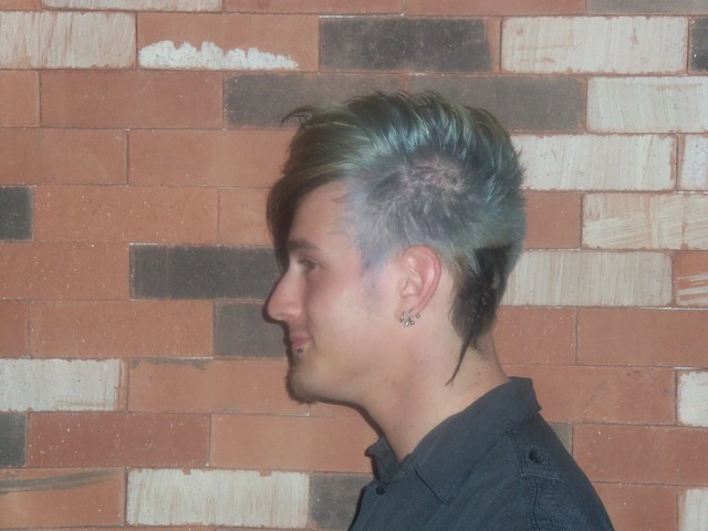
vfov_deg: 19.1
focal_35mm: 77
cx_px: 354
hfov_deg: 25.3
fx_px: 1575
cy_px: 266
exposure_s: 1/80
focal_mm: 13.7
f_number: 5
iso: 200
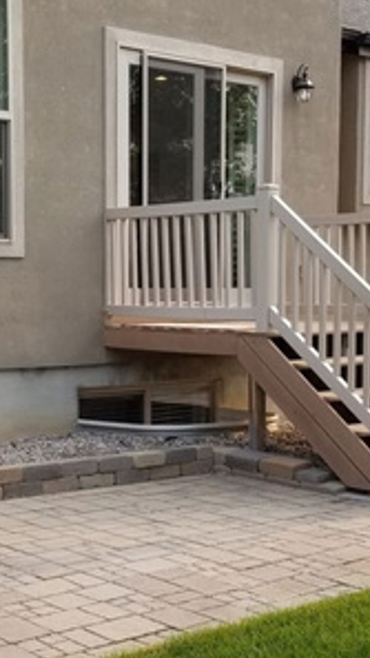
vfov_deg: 34.2
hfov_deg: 19.6
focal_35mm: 61
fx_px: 1064
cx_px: 97
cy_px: 405
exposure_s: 1/477
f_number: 1.7
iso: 50
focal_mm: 4.25
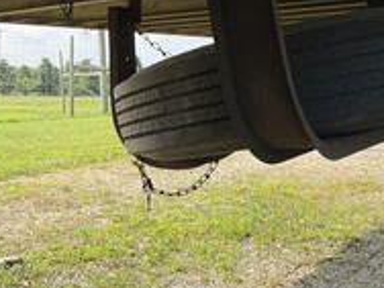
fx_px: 566
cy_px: 2
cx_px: 57
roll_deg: +0.6
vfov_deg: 27.0
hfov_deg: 35.8
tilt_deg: +8.0
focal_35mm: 51
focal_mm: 6.76
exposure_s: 1/2053
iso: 100
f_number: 1.78
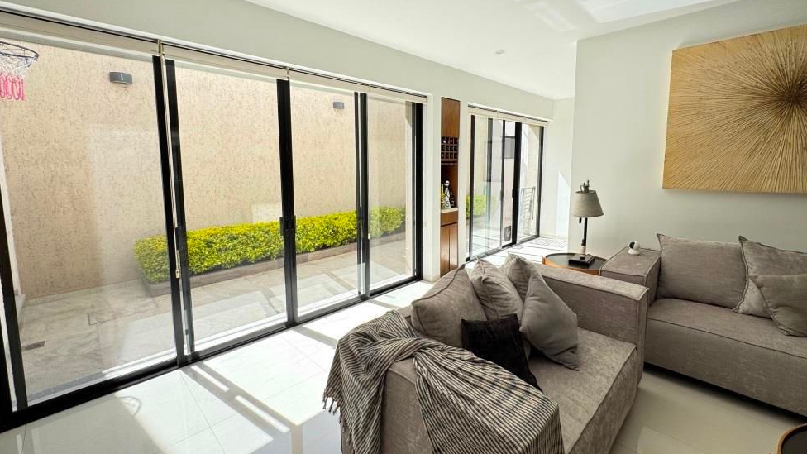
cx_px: 388
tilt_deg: -6.8
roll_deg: +0.9
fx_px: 342
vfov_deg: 66.9
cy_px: 202
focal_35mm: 16
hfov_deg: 99.3
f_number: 2.2
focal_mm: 2.22
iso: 40
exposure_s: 1/260
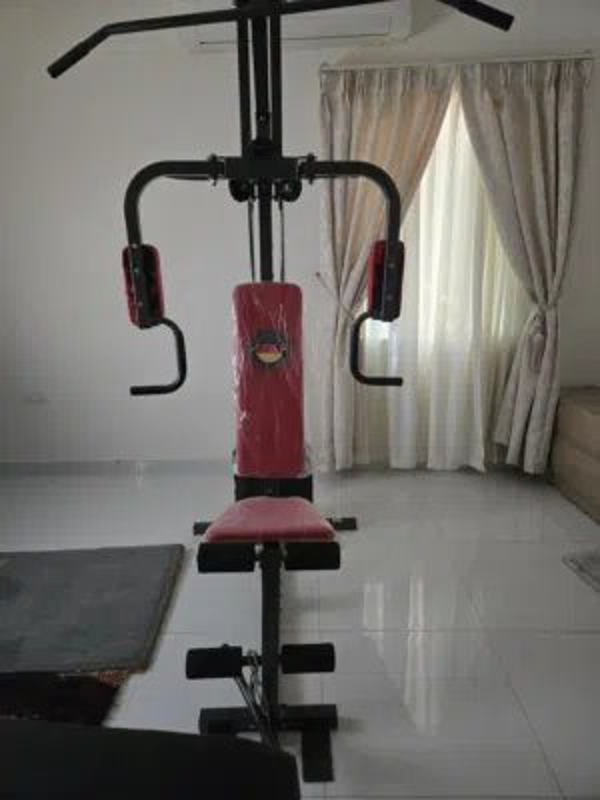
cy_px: 400
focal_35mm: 23
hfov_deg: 58.9
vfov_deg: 73.9
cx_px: 300
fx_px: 532
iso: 1000
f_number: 1.8
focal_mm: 5.4
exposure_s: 1/100
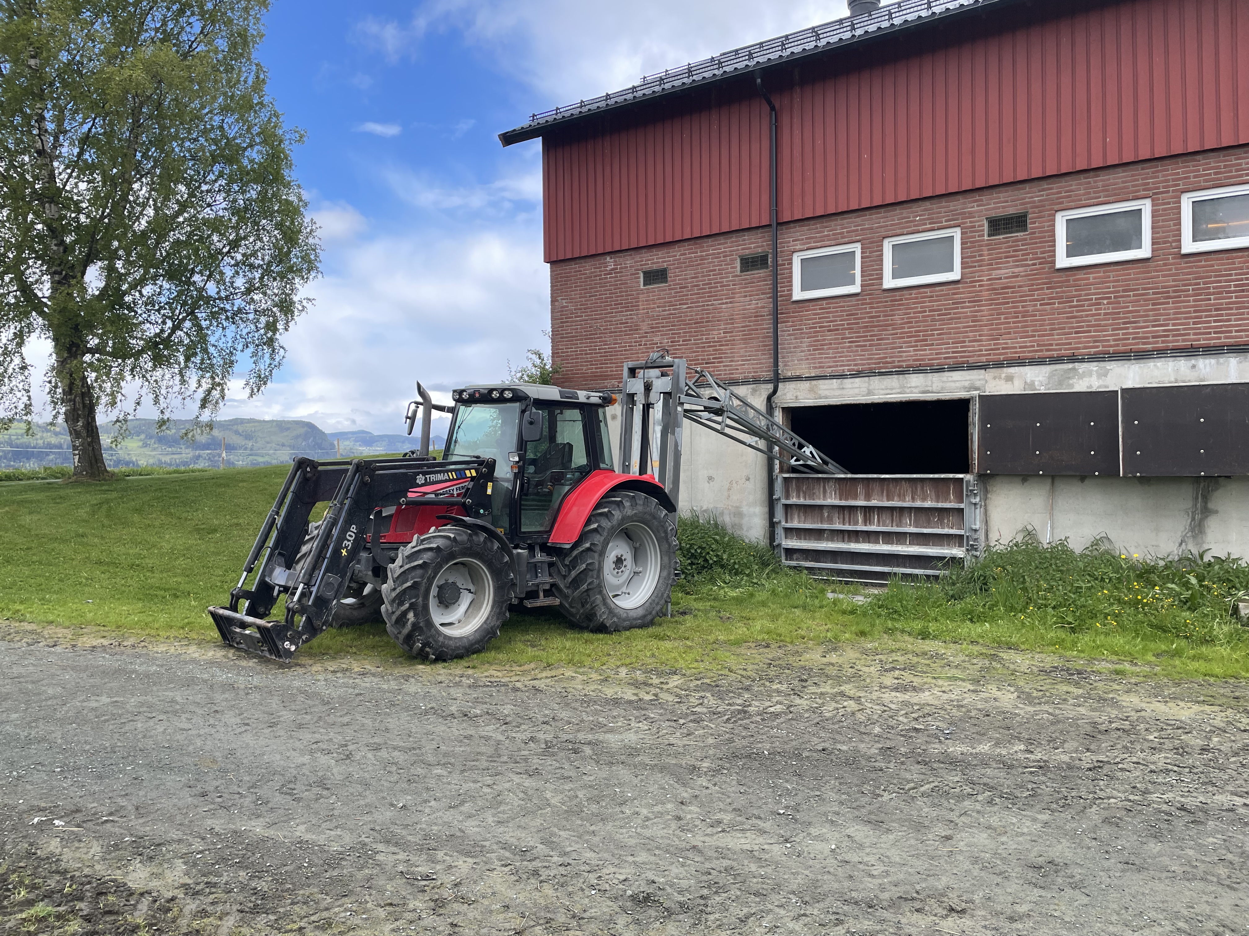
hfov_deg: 67.3
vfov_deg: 53.1
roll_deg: +0.9
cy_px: 468
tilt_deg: -0.3
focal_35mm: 26
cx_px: 624
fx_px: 938
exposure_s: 1/1208
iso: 32
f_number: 1.6
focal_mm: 4.2
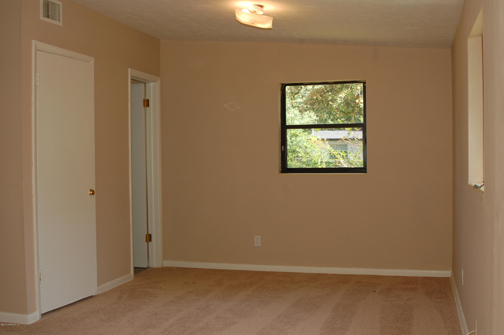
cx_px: 252
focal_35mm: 42
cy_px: 168
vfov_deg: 31.8
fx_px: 587
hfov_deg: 46.4
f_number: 7.1
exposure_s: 1/50
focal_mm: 28
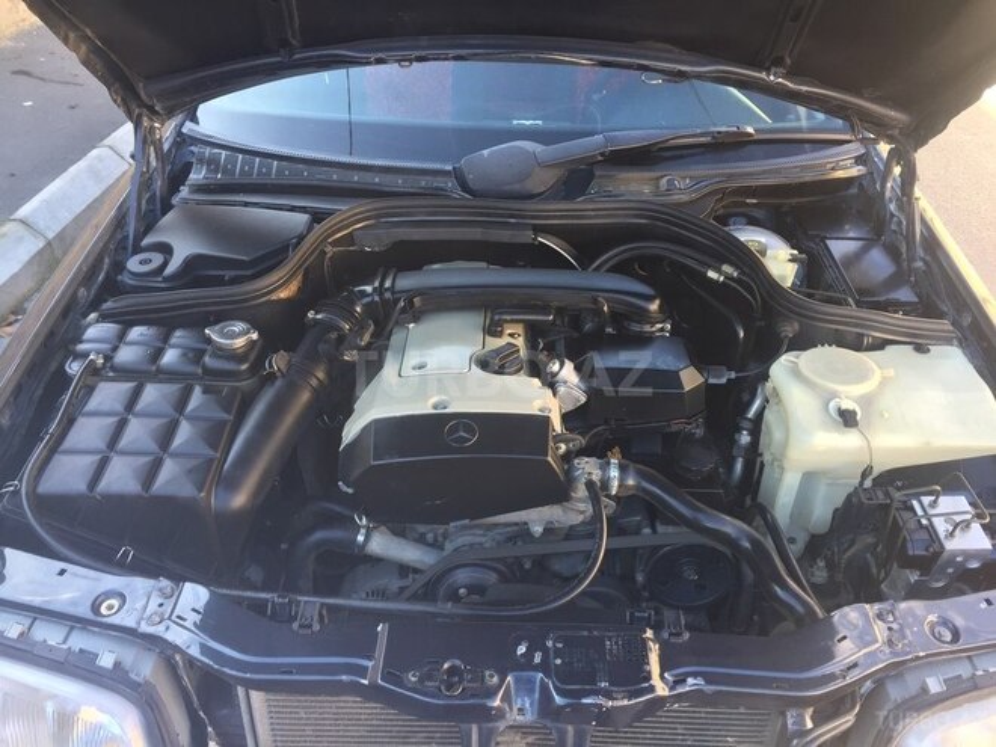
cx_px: 498
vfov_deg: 48.2
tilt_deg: -34.6
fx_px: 834
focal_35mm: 29
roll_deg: -2.8
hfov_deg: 61.7
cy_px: 374
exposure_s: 1/100
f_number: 2.2
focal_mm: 4.15
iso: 50
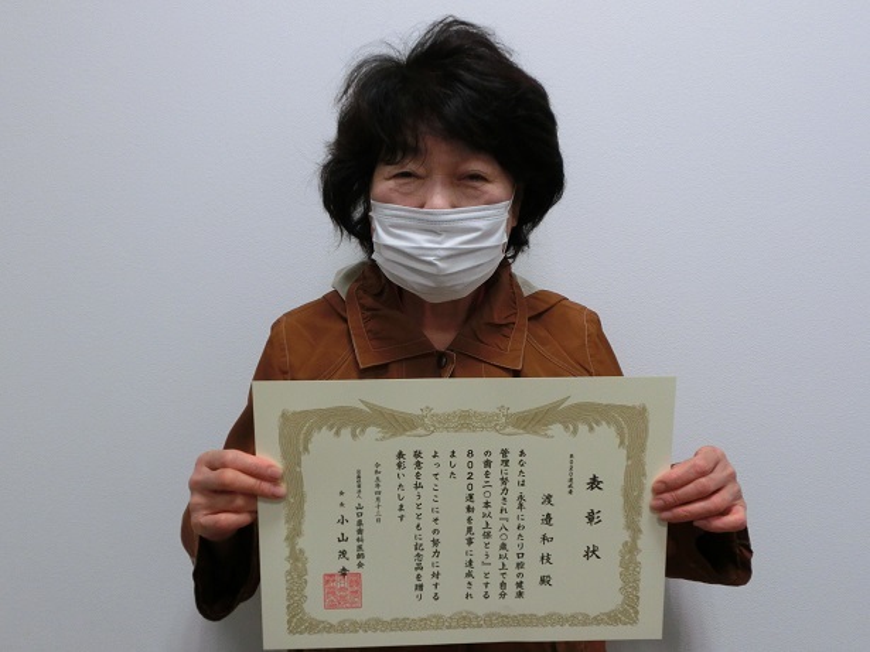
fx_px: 879
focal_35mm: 35
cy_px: 326
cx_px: 435
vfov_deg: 40.7
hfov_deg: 52.6
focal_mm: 6.1
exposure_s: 1/125
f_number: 4
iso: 320
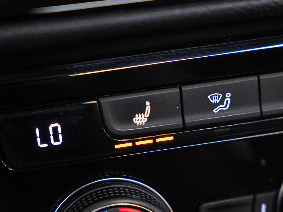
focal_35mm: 116
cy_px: 111
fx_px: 948
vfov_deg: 12.8
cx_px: 140
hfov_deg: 17.0
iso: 800
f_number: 3.5
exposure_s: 1/40
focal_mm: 66.1
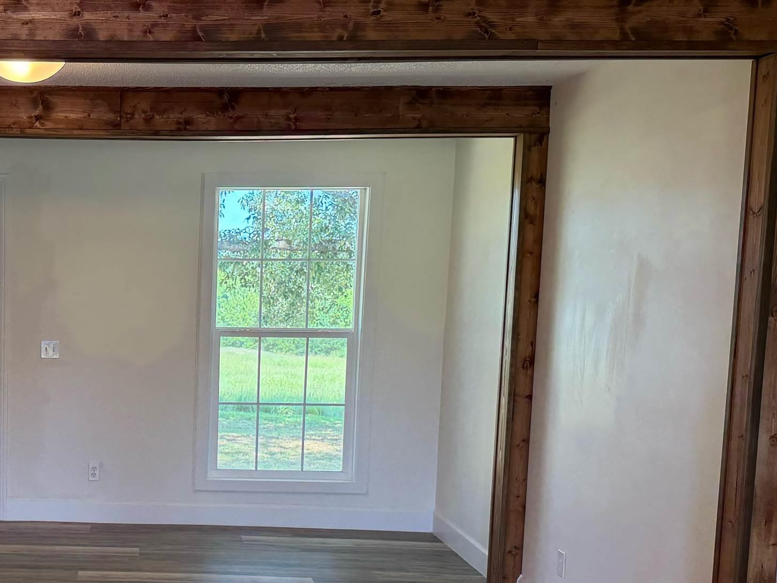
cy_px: 404
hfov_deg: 35.3
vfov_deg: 28.3
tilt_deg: -7.7
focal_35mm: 51
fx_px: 1145
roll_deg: -1.2
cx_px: 76
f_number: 1.78
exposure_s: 1/146
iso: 200
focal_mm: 6.76
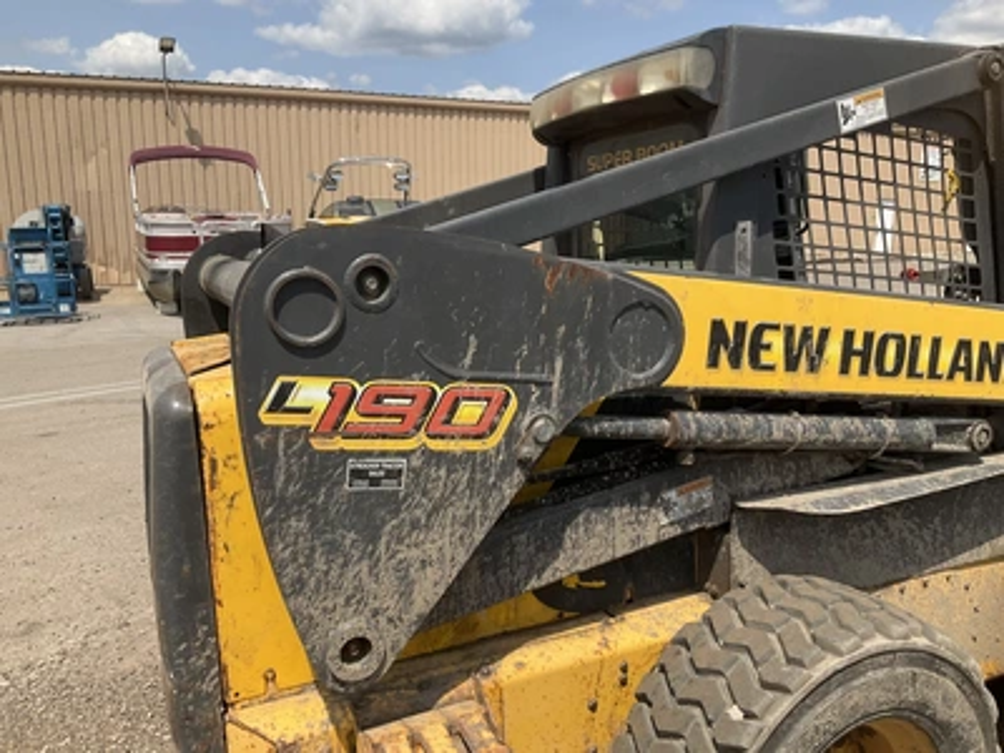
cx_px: 502
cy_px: 376
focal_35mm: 29
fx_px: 841
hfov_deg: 61.7
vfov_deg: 48.2
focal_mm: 3
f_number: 1.8
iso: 25
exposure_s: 1/1984
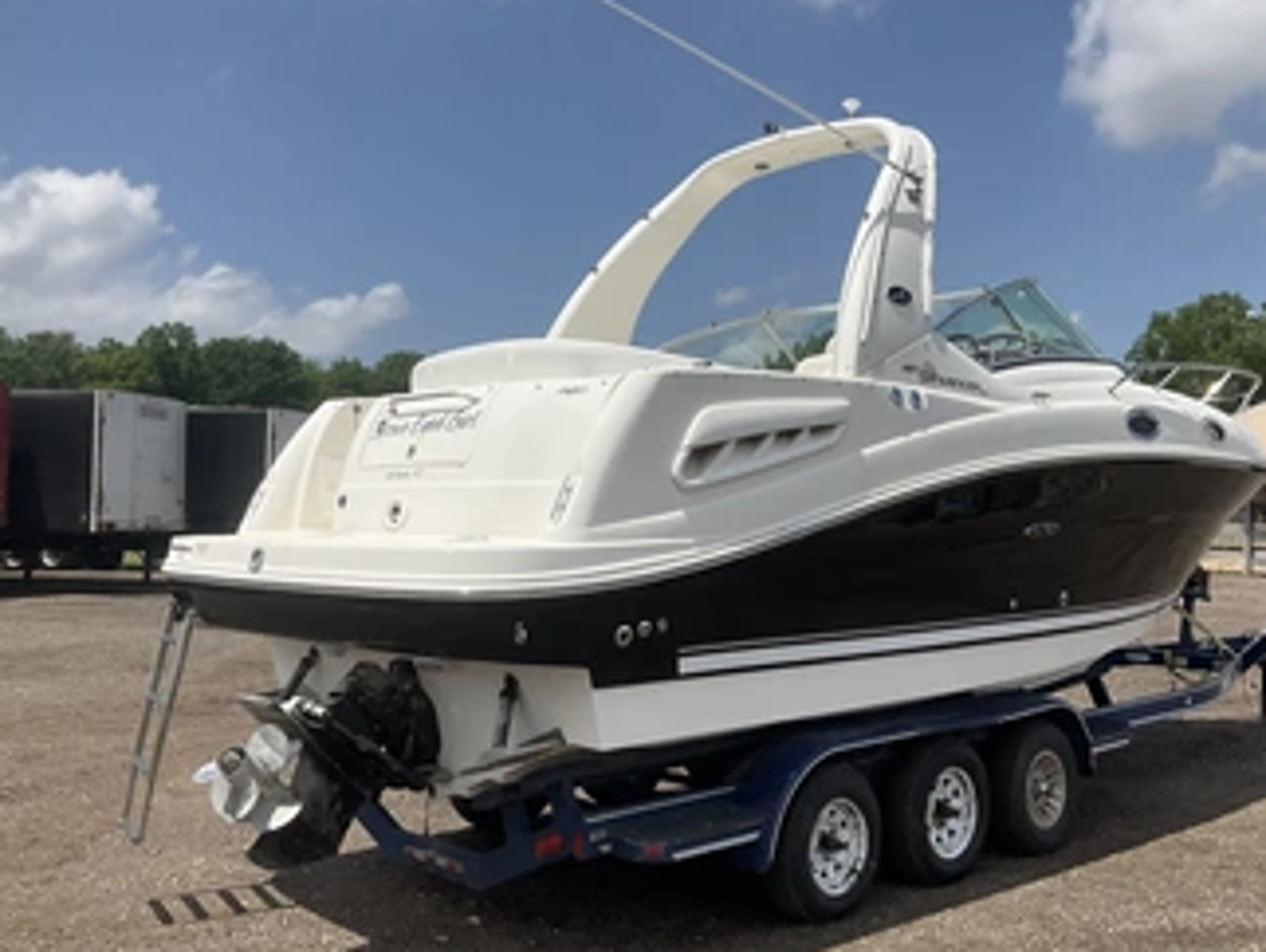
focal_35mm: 36
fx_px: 1318
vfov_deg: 39.7
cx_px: 723
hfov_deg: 51.2
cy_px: 468
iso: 25
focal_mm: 3
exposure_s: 1/3322
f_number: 1.8
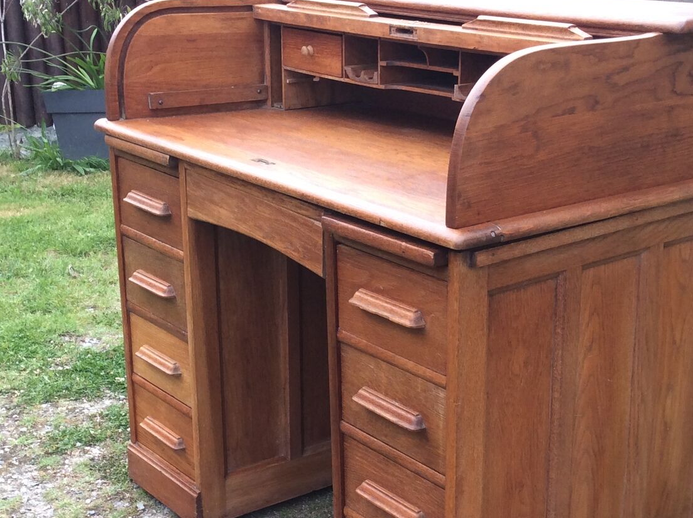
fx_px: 1159
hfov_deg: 33.3
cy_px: 334
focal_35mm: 58
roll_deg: +0.4
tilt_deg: -21.9
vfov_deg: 25.1
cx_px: 376
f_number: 2.4
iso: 32
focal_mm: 3.3
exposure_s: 1/100
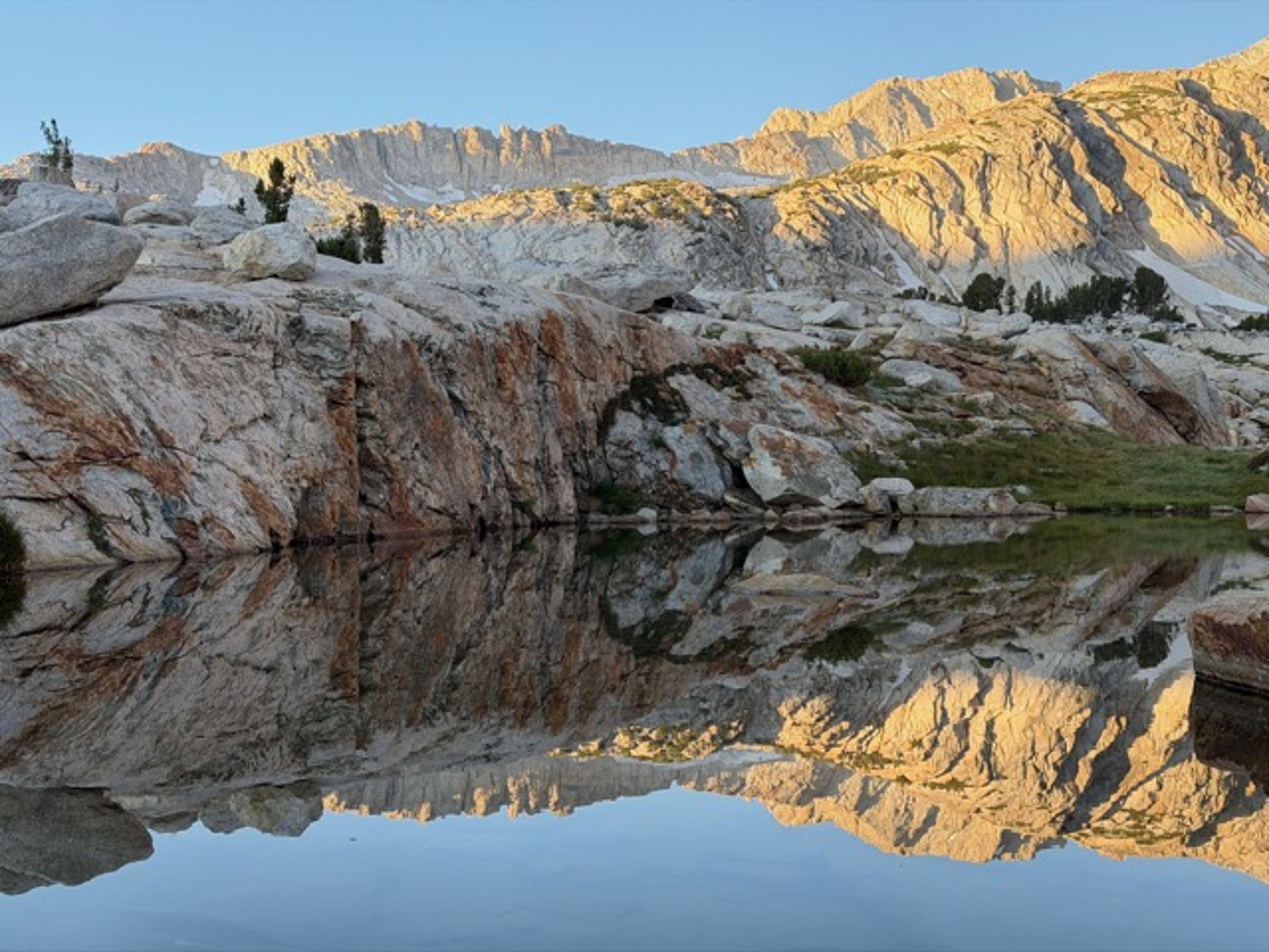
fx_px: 1760
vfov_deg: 30.3
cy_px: 476
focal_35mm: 48
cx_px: 634
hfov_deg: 39.7
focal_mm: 6.76
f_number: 1.78
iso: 80
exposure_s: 1/631
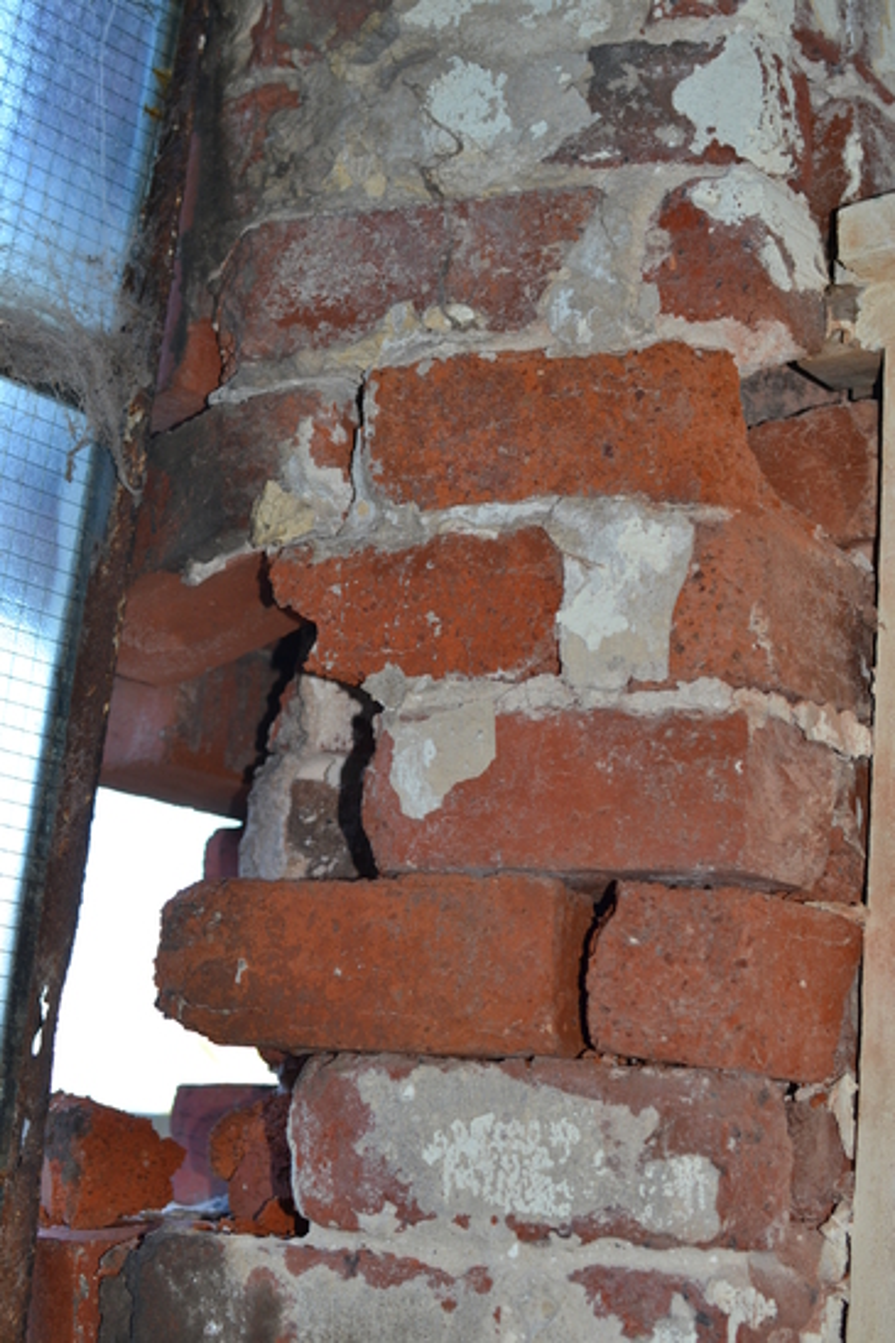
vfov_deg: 37.9
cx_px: 448
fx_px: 1959
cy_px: 672
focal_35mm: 52
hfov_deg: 25.7
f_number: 4
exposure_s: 1/125
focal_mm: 35
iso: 140
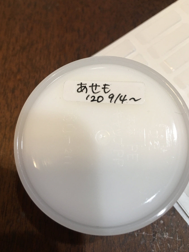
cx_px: 93
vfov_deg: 58.3
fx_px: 226
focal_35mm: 31
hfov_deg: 45.4
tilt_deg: -72.4
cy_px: 122
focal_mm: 4.15
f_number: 2.2
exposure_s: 1/15
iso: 40
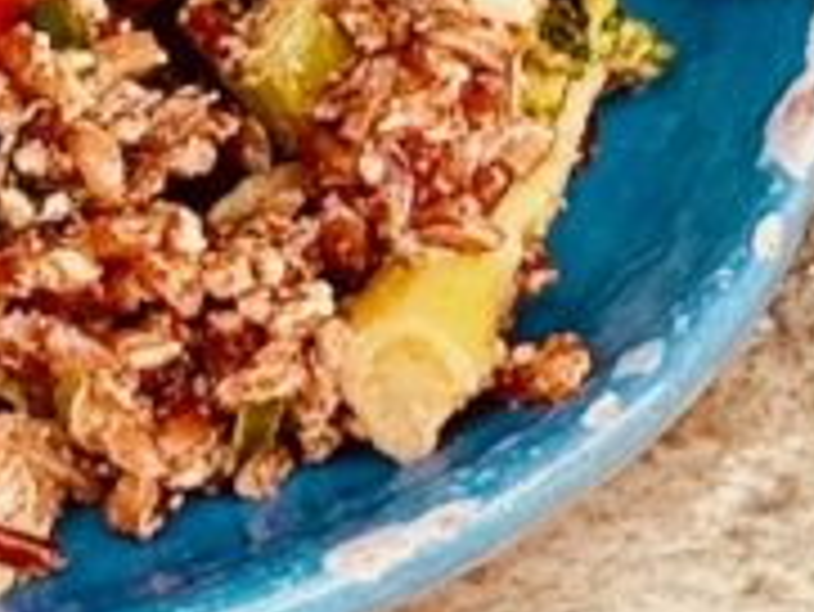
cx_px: -1066
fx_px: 6400
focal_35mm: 272
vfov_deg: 5.3
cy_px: -810
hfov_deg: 6.9
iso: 64
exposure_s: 1/719
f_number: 1.78
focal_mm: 6.76
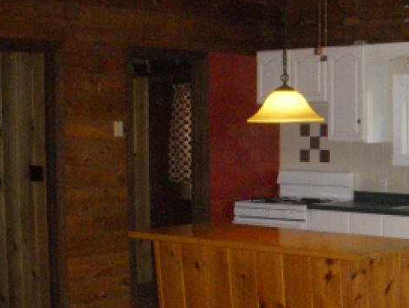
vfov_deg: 18.0
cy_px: 256
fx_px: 958
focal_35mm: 81
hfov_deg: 23.3
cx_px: 387
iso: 800
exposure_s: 1/250
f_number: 3.3
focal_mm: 6.3
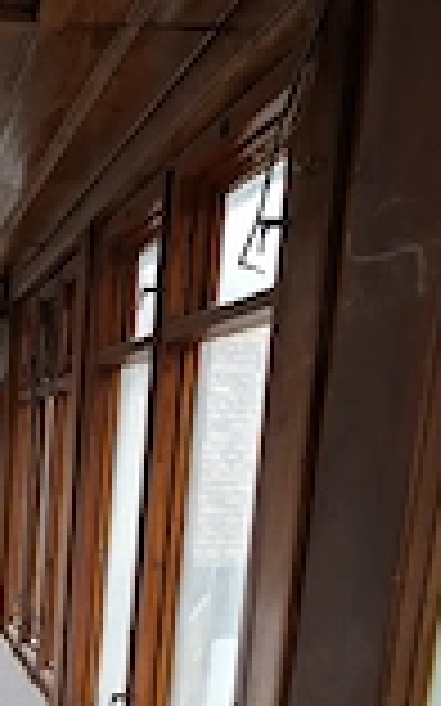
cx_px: -166
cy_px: 760
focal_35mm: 62
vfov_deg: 29.9
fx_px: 1193
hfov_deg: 19.0
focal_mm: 5.54
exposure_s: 1/118
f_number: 1.8
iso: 50
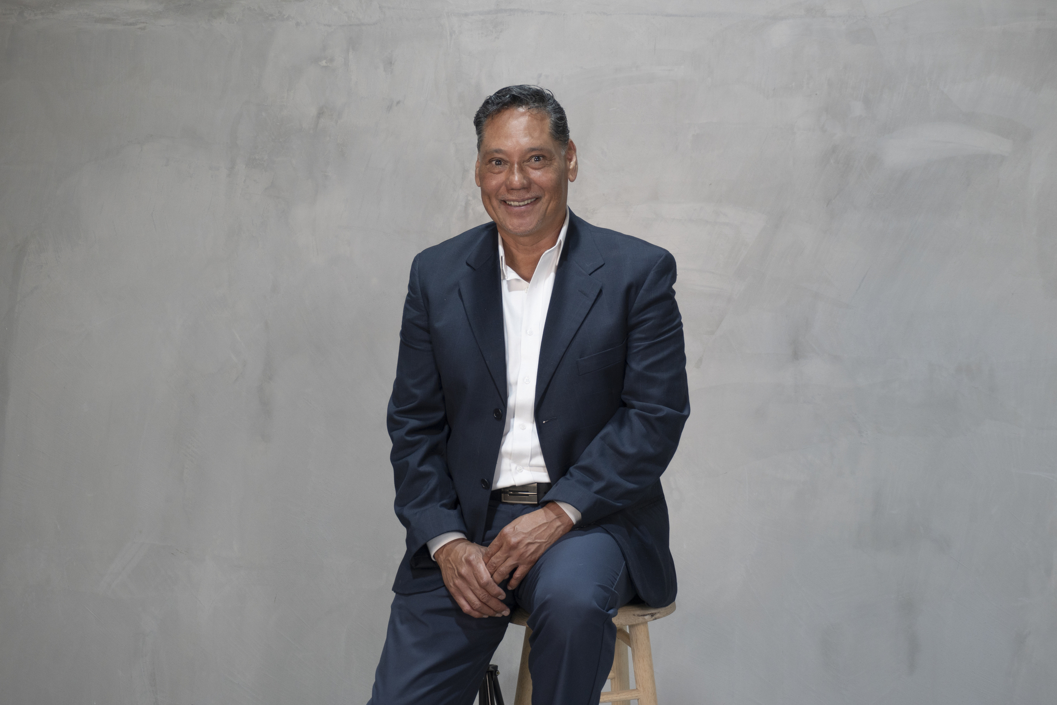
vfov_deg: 16.5
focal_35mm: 83
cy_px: 332
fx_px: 2437
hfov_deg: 24.5
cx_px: 547
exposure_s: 1/40
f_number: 5.6
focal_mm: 50
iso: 160
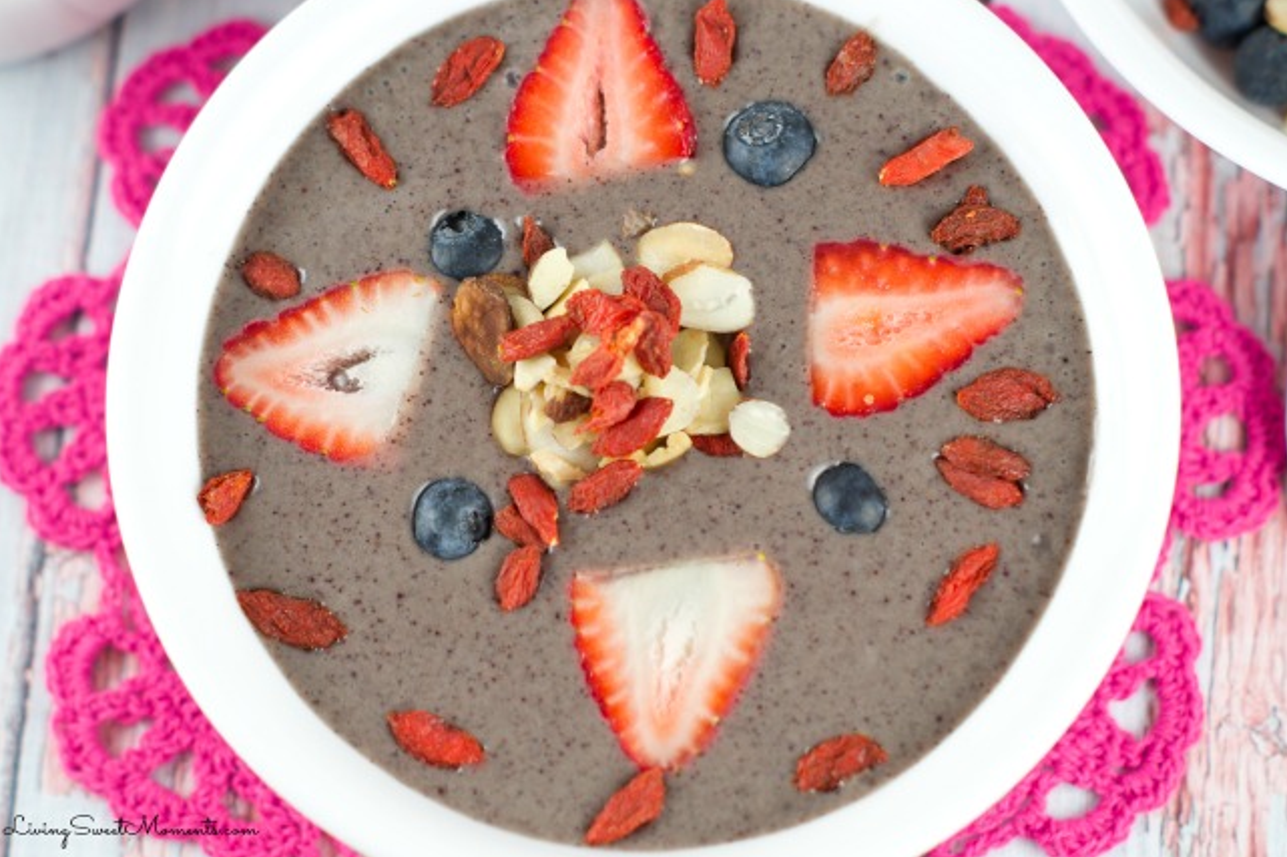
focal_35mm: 76
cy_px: 426
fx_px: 2716
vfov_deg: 17.9
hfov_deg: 26.7
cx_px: 647
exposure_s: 1/50
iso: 100
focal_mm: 50
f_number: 2.8
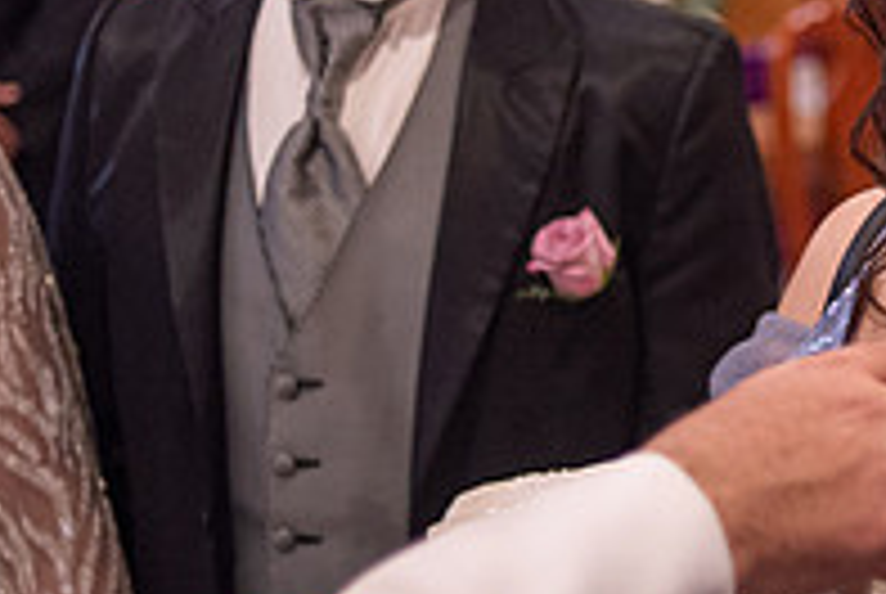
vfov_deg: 13.3
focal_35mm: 103
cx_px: 810
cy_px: 232
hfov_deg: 19.4
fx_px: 2539
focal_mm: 35
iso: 2000
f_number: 2
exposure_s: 1/250
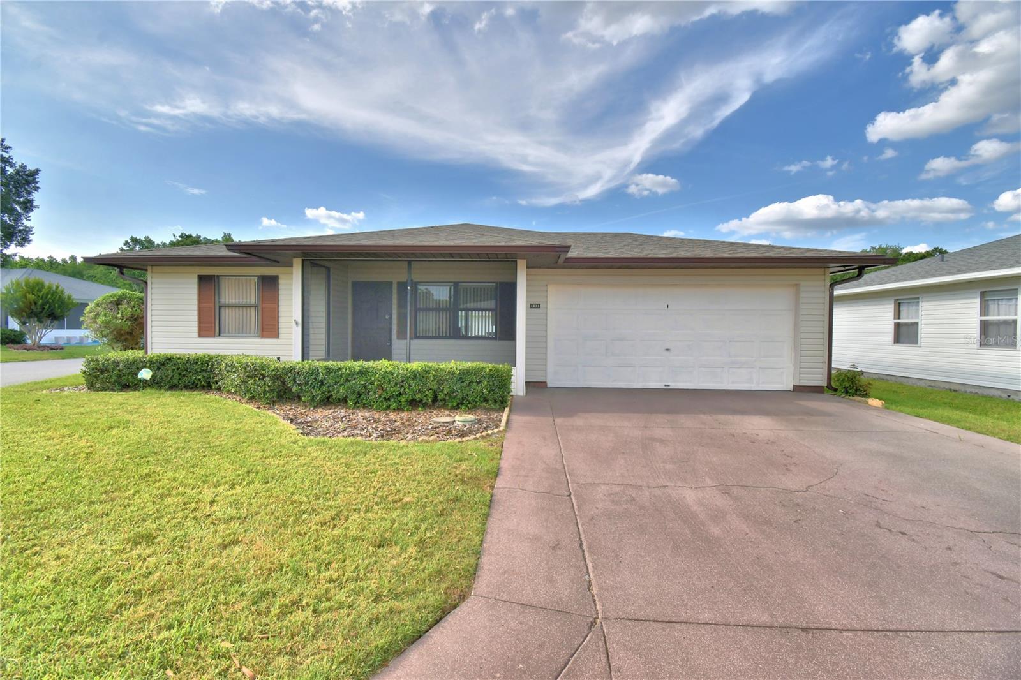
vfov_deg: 77.3
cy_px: 340
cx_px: 510
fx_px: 425
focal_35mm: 15
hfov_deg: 100.4
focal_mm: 10
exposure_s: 1/250
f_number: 10
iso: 100
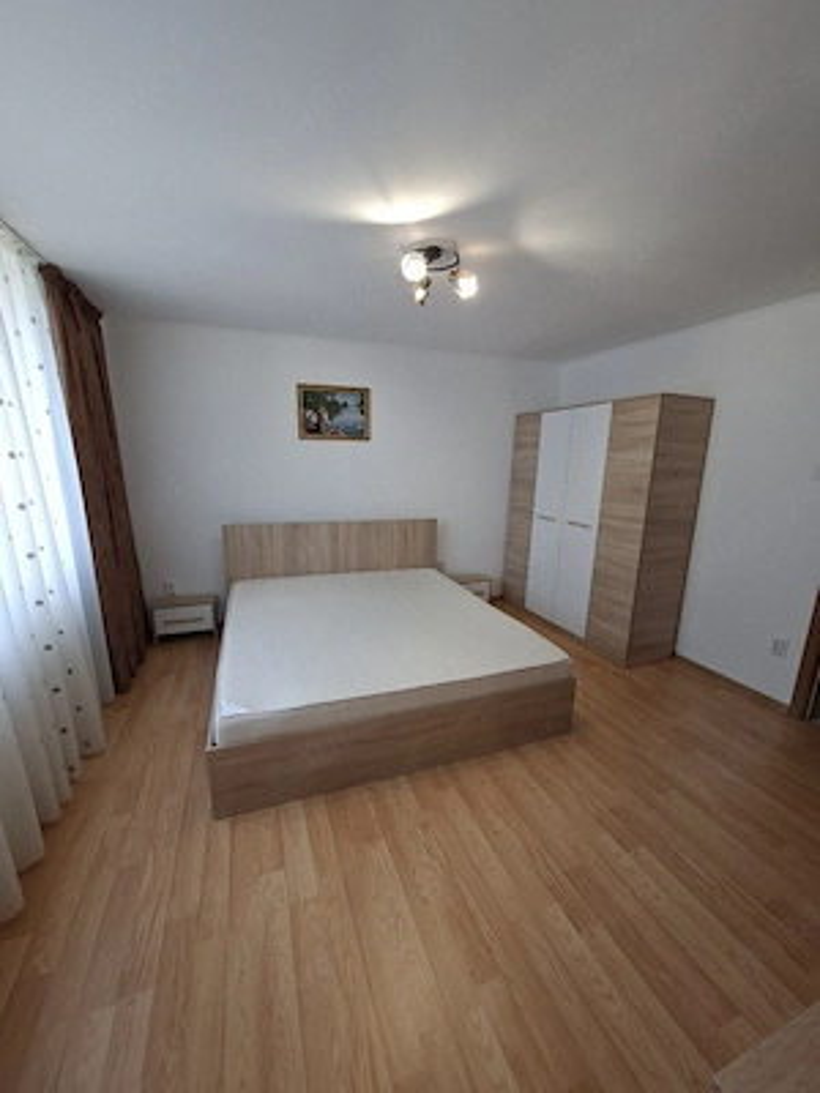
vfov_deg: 106.2
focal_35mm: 13
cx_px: 410
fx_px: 411
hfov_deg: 89.9
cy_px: 546
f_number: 2.2
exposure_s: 1/40
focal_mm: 1.74
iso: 100
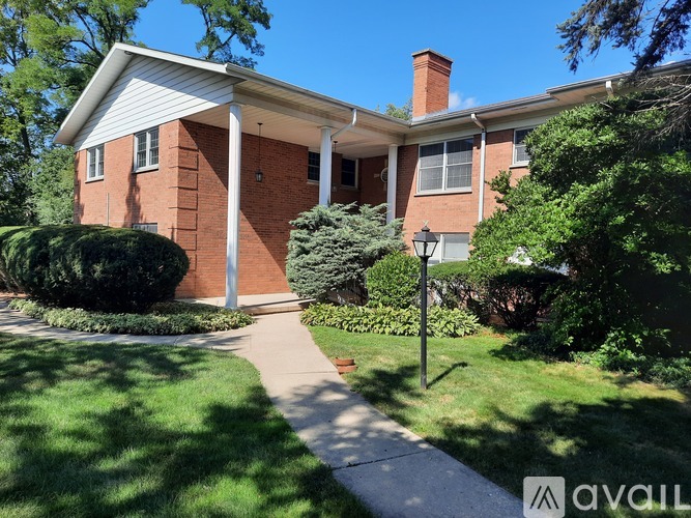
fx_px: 499
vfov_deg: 54.9
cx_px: 346
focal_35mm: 25
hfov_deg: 69.4
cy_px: 259
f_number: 2
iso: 32
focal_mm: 4.6
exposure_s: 1/763
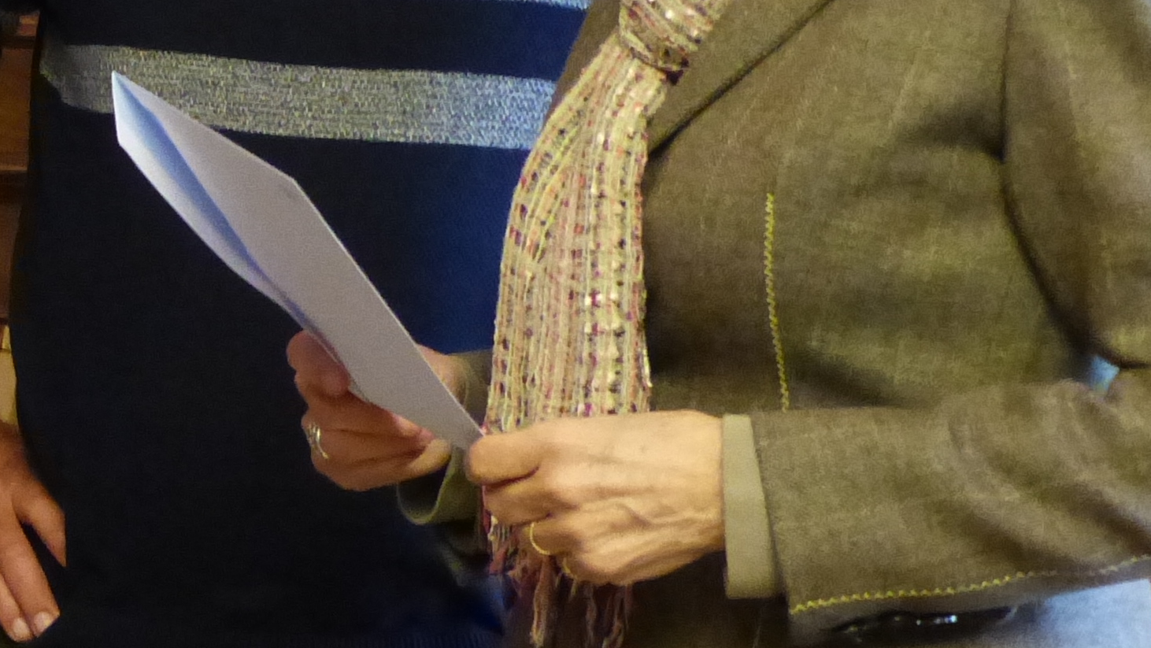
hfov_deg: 13.9
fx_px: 4548
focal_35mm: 149
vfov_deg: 8.1
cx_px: -291
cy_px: 305
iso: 800
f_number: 2.8
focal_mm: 9.1
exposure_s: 1/50
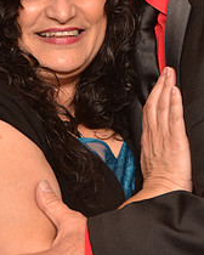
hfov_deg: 6.1
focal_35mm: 252
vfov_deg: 7.6
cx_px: 95
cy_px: 36
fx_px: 1904
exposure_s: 1/80
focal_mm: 65
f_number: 5.6
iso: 200
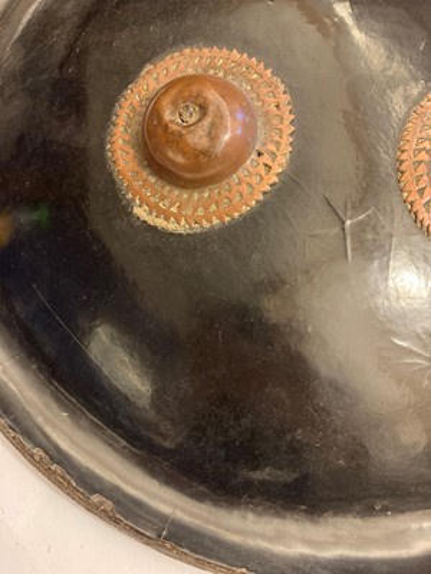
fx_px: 465
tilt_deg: -70.2
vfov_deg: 63.4
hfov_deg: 49.7
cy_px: 287
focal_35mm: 28
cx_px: 216
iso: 400
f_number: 1.8
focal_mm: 3.99
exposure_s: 1/33
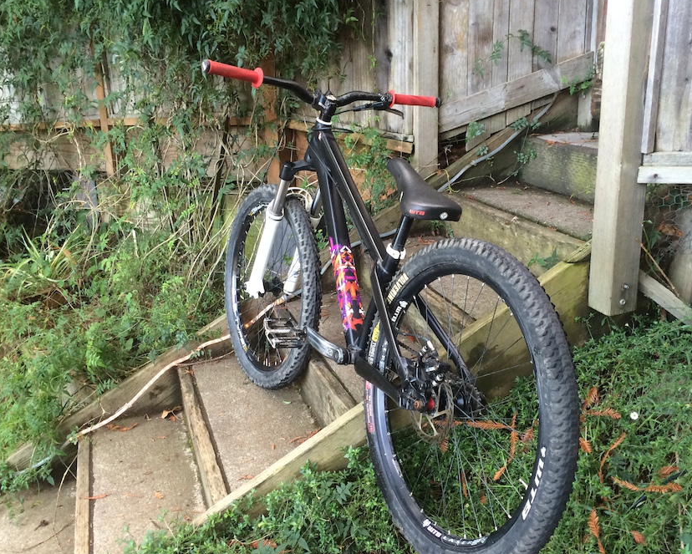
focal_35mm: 35
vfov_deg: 42.2
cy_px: 296
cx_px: 371
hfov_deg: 51.5
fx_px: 717
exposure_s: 1/30
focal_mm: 4.15
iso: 40
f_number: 2.2
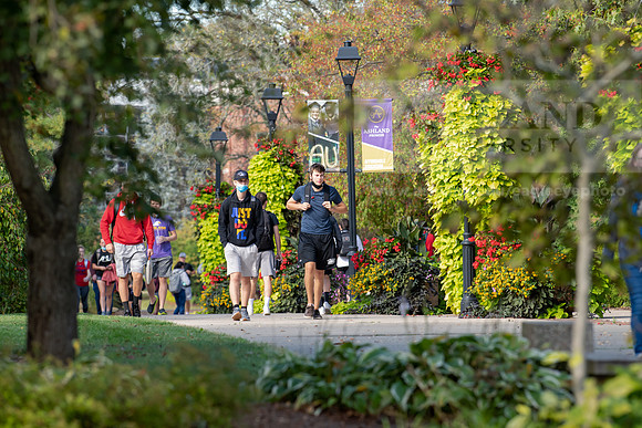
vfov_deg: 4.6
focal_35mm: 300
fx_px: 5351
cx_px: 321
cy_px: 214
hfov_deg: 6.9
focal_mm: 300
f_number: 7.1
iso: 500
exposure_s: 1/320
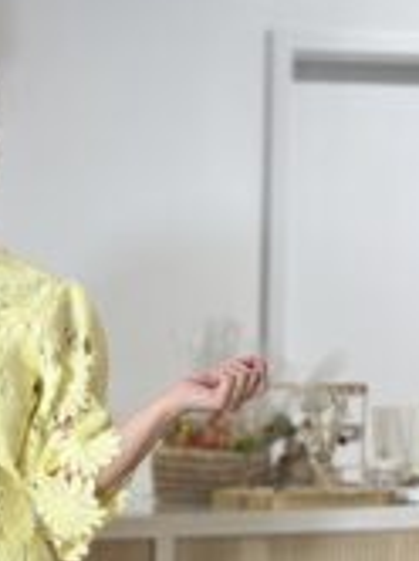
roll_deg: -0.7
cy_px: 625
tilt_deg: -6.6
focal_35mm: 116
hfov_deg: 12.5
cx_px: -57
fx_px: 1877
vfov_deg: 16.5
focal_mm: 6.86
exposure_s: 1/129
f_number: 1.78
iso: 64
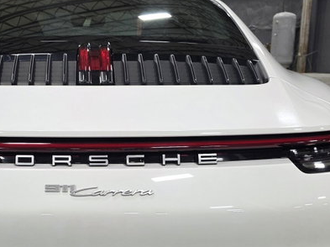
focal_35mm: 60
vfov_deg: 24.0
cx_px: 97
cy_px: 197
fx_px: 571
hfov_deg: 31.8
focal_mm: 6.3
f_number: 1.7
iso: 250
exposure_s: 1/120
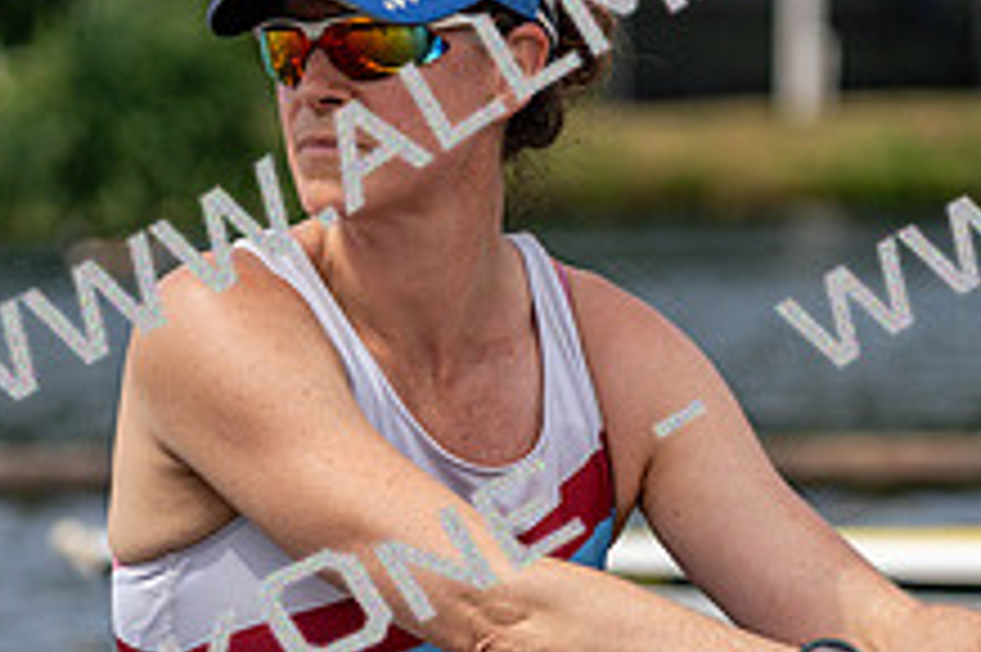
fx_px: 14486
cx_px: 450
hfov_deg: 3.9
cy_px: 443
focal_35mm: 532
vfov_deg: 2.6
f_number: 5.6
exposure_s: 1/1600
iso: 250
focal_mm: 200
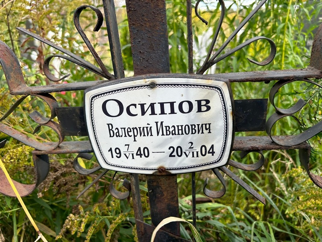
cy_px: 121
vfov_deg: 53.1
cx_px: 161
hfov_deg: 67.3
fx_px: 242
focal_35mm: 26
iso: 50
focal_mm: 5.7
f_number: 1.5
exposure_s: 1/827
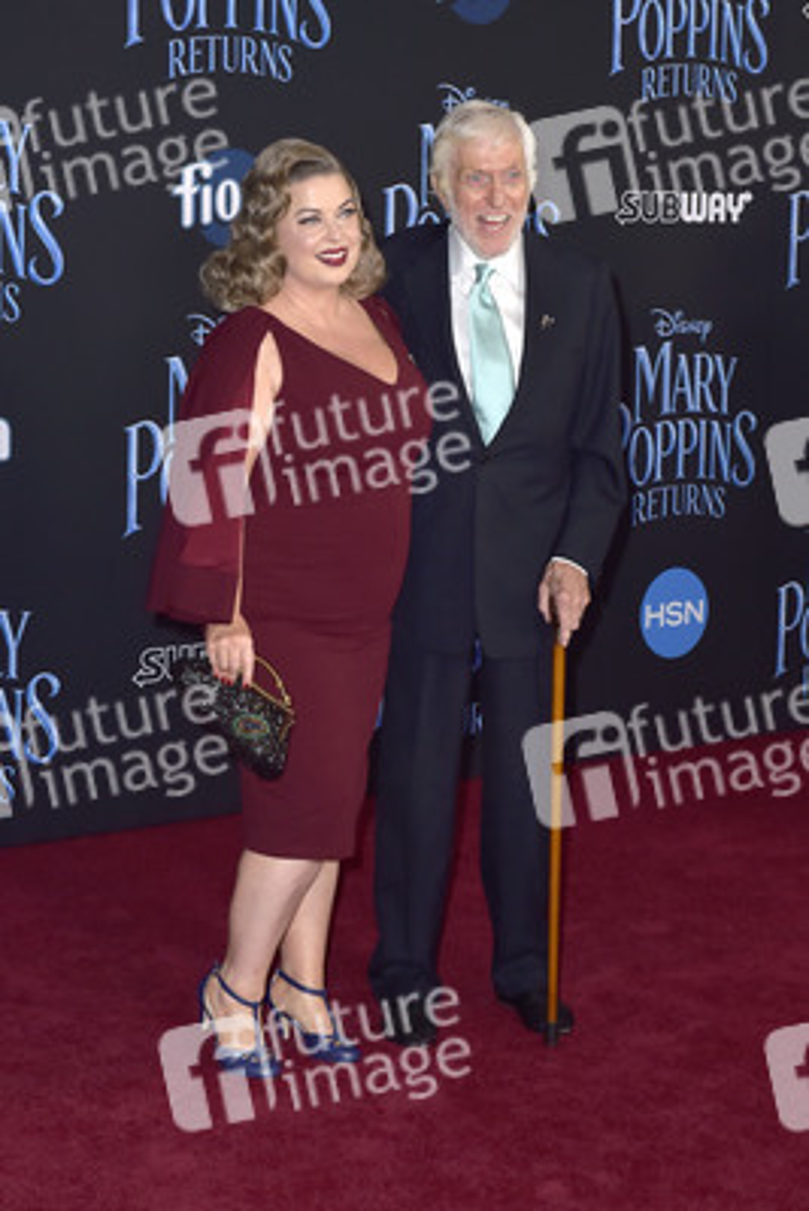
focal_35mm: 70
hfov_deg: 19.5
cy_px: 606
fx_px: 2357
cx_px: 404
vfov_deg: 28.8
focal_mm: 70
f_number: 6.3
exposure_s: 1/250
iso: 400
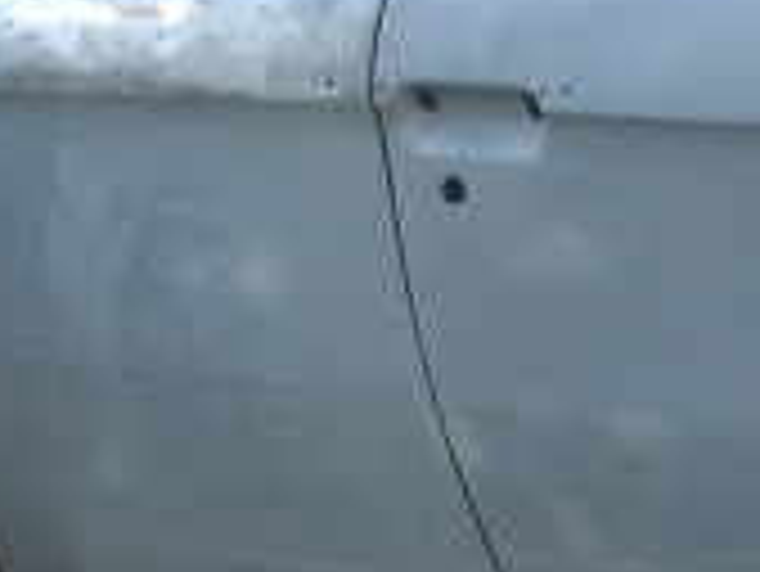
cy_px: 300
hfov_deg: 11.9
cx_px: 836
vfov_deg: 9.1
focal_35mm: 164
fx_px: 3603
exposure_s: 1/201
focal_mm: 6.2
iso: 64
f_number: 2.8
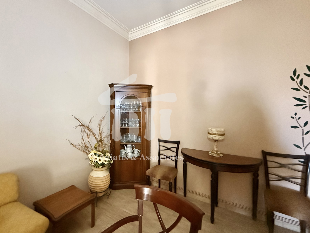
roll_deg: -0.5
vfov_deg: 78.1
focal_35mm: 16
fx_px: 143
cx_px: 137
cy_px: 117
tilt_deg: -0.1
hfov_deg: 94.1
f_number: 2.2
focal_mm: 2.22
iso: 1250
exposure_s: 1/60
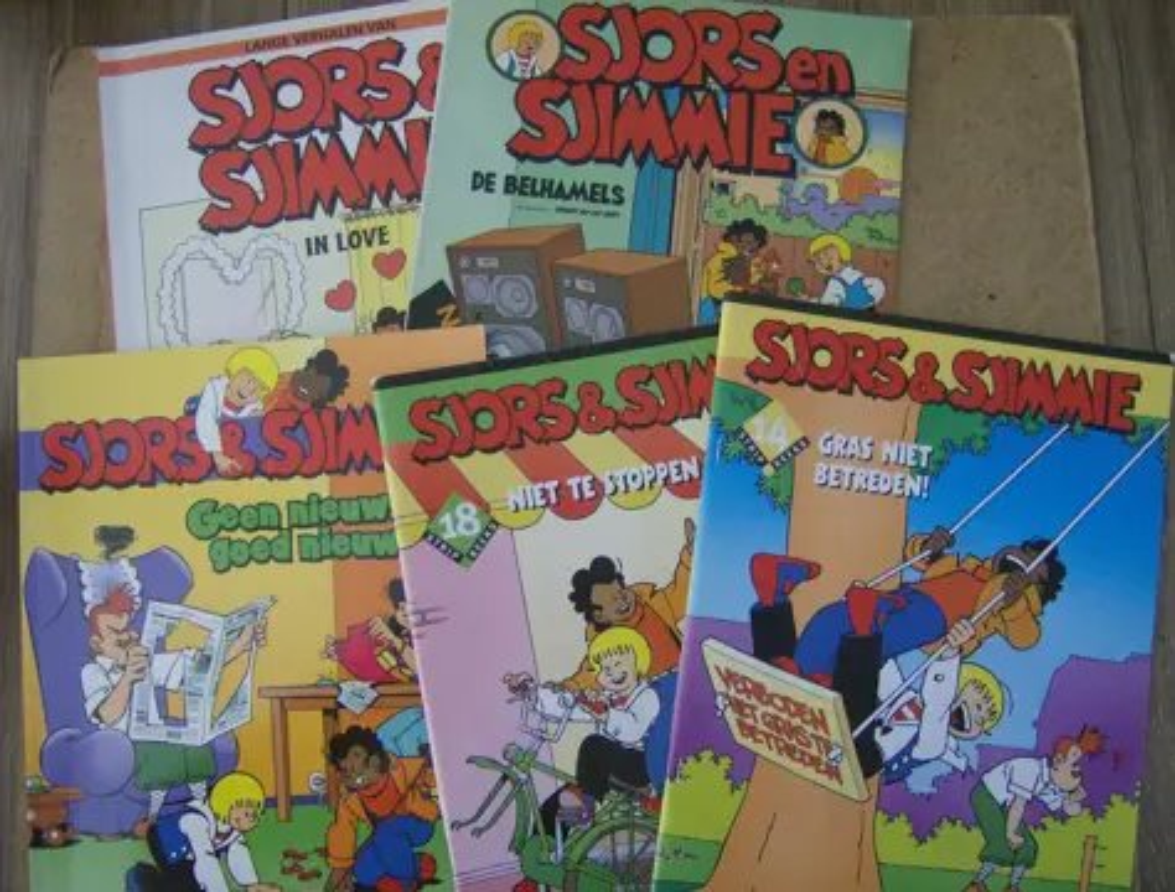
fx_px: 1228
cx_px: 588
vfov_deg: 40.0
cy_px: 446
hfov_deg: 51.2
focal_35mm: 36
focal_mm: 6
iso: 200
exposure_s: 1/21.8
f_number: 2.8
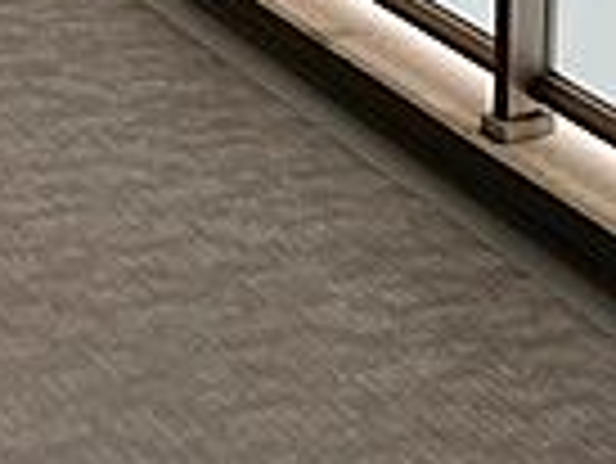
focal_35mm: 131
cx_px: 692
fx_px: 2333
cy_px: 225
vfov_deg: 11.3
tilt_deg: -22.4
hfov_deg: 14.7
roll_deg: -4.6
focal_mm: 3.99
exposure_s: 1/322
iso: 32
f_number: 1.8
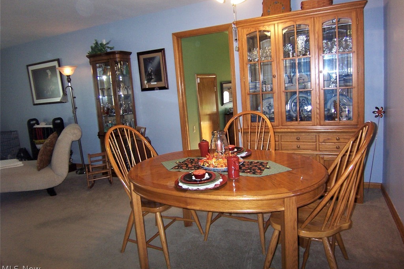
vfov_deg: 53.0
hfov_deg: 73.8
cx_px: 202
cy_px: 124
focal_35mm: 24
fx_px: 269
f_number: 2.8
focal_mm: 3.8
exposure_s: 1/30
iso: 200
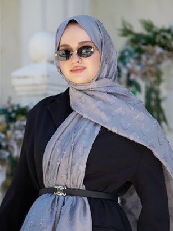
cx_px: 87
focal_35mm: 147
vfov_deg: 13.4
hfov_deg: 10.1
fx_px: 981
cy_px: 123
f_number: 4
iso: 100
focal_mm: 135
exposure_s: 1/320
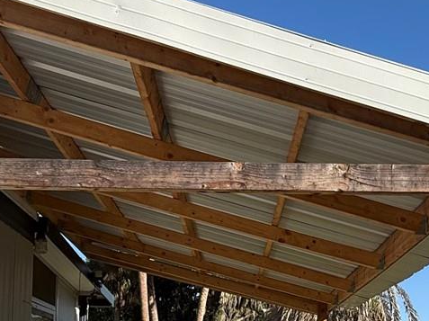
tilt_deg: +4.1
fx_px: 582
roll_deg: -0.8
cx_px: 259
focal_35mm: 47
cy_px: 343
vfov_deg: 28.4
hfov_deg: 40.3
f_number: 2.2
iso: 50
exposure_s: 1/876
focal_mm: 2.22
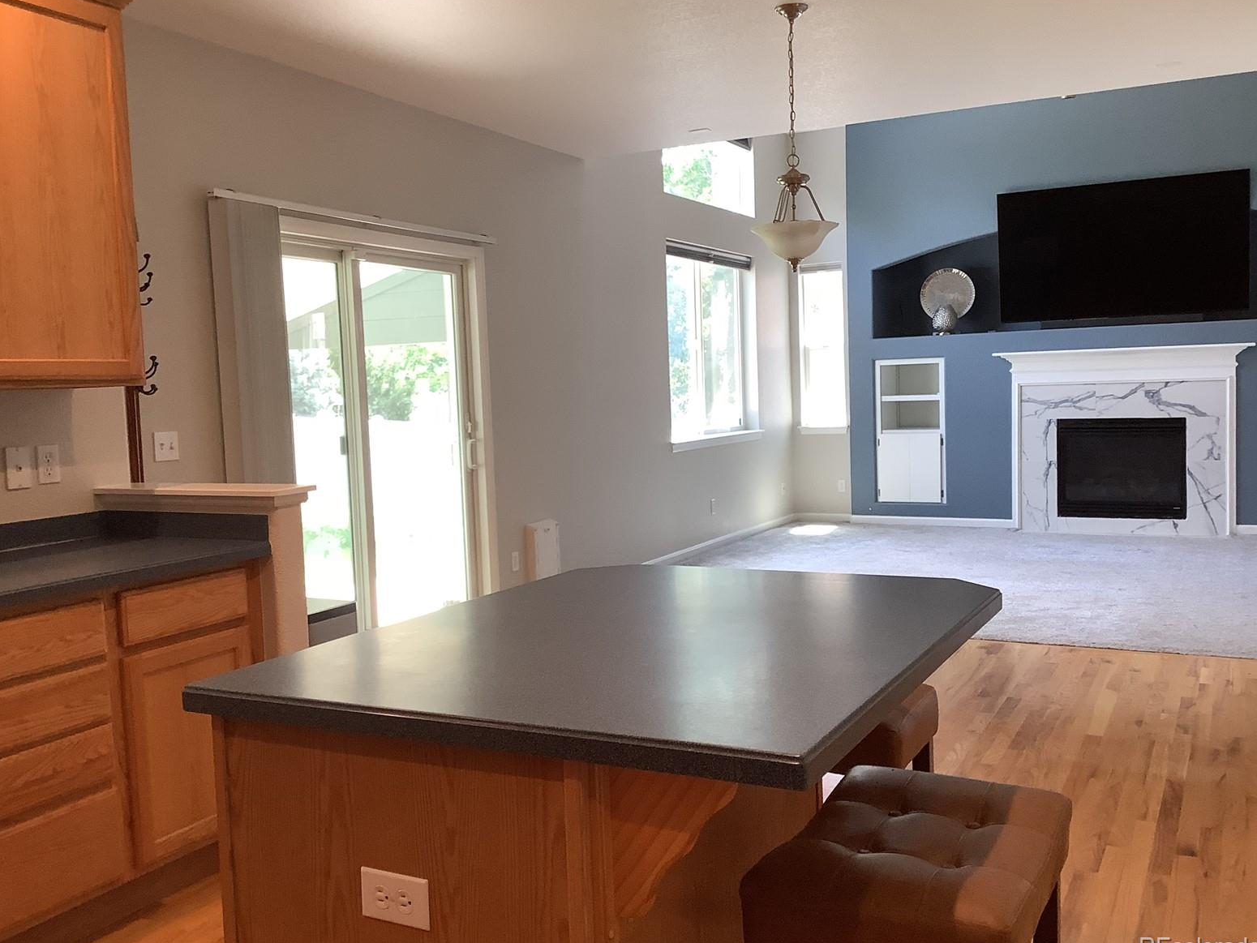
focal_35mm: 32
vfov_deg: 44.2
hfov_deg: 56.8
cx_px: 622
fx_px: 1162
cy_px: 477
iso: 100
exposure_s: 1/60
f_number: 2.4
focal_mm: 3.3
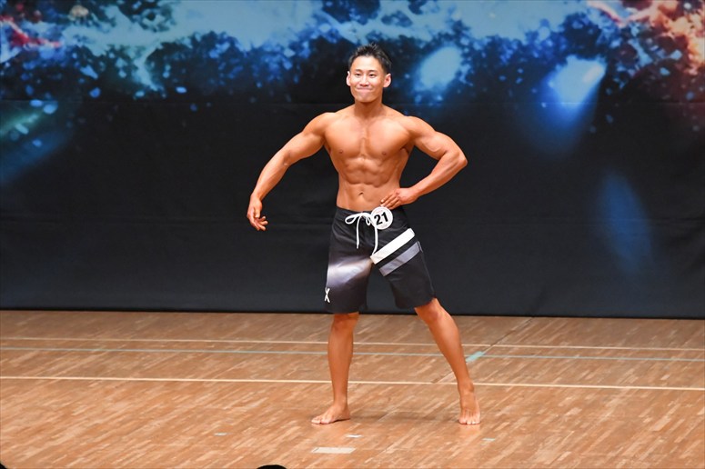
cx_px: 352
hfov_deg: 7.6
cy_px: 234
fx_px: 5285
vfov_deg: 5.1
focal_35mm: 270
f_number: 5.6
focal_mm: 180
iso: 8000
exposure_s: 1/400
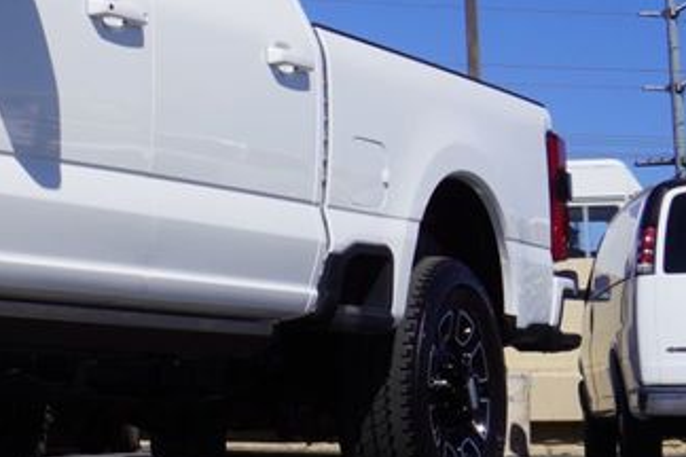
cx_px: -377
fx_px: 2259
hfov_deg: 15.7
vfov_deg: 11.5
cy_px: 42
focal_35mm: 119
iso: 100
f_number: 11
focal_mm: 25
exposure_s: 1/250
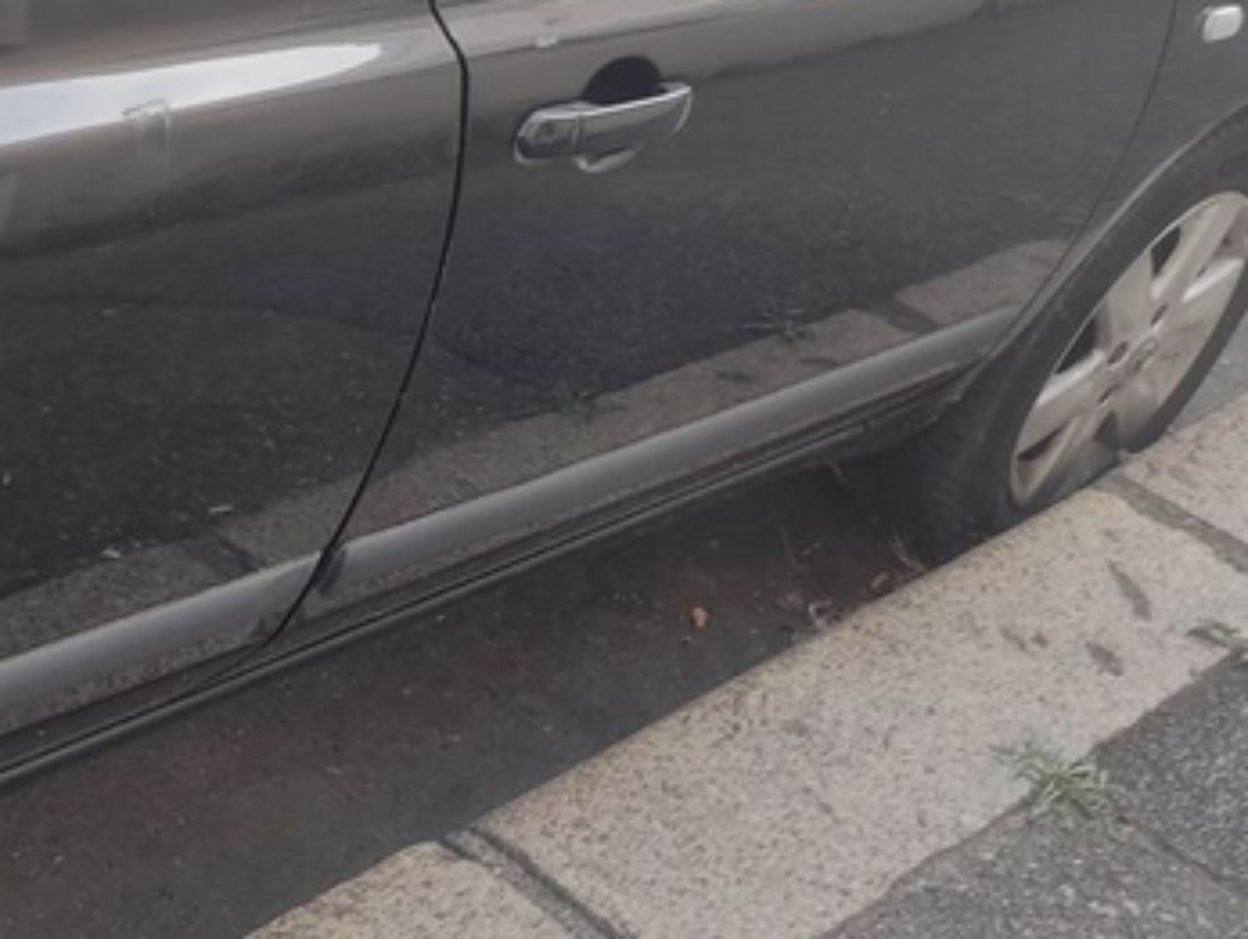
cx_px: -284
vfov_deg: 19.9
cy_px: 23
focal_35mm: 72
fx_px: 2598
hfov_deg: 24.3
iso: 100
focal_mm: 5.43
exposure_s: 1/103
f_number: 1.89
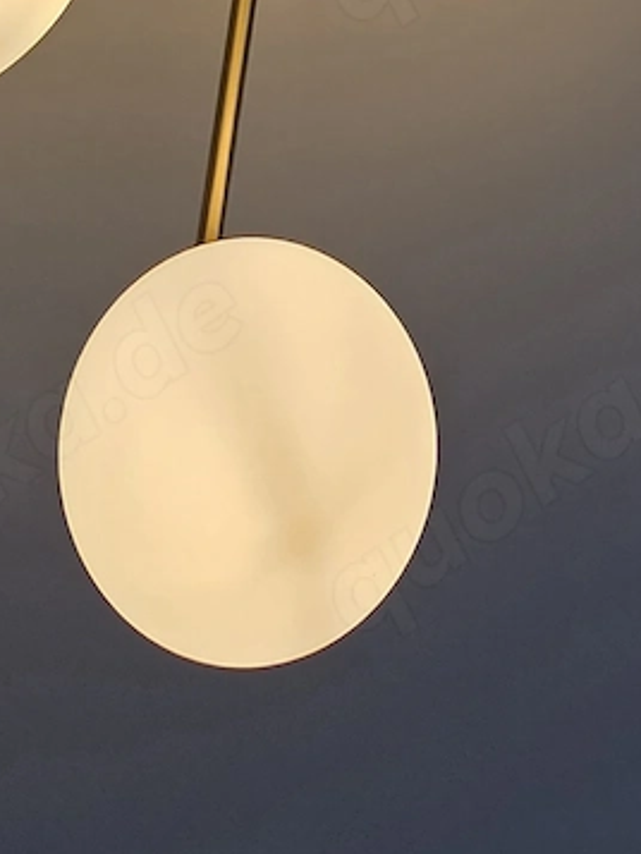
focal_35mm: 86
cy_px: -646
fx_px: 2122
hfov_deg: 17.2
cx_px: 297
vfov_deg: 18.3
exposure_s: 1/161
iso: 25
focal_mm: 5.4
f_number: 1.8
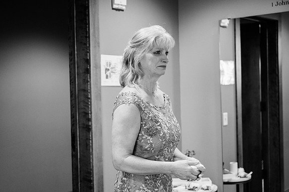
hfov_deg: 35.1
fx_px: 457
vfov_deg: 23.8
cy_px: 97
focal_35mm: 57
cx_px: 135
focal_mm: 50
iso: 1000
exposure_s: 1/200
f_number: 2.8
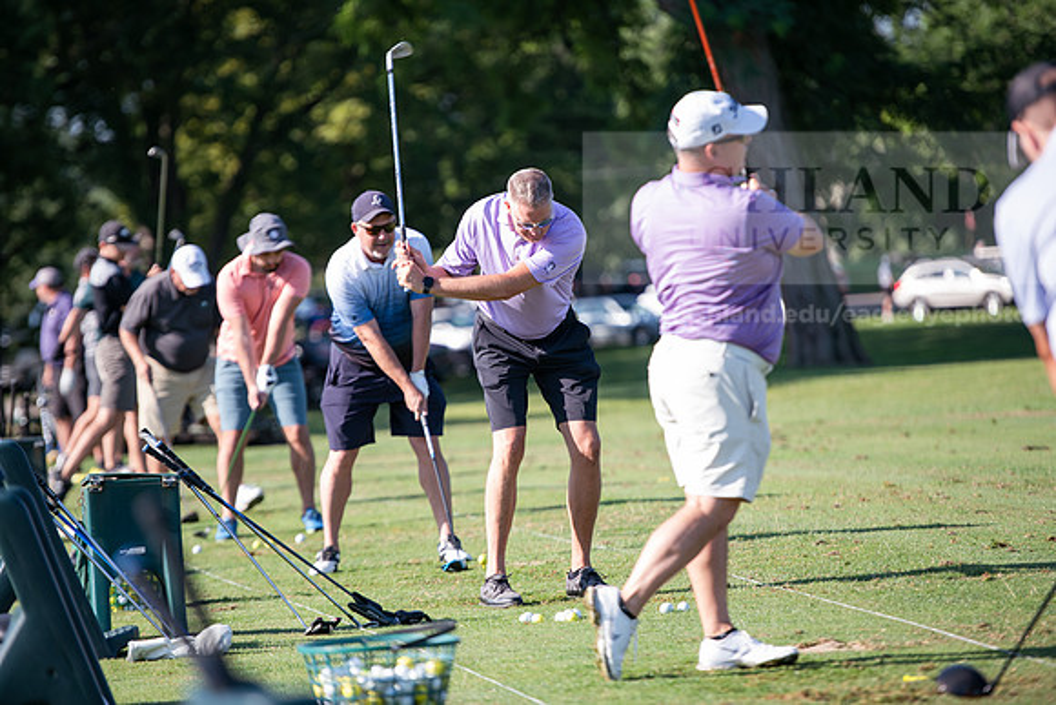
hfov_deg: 11.1
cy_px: 352
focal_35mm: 185
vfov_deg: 7.4
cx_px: 528
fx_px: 5428
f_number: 3.2
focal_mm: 185
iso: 80
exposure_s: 1/400
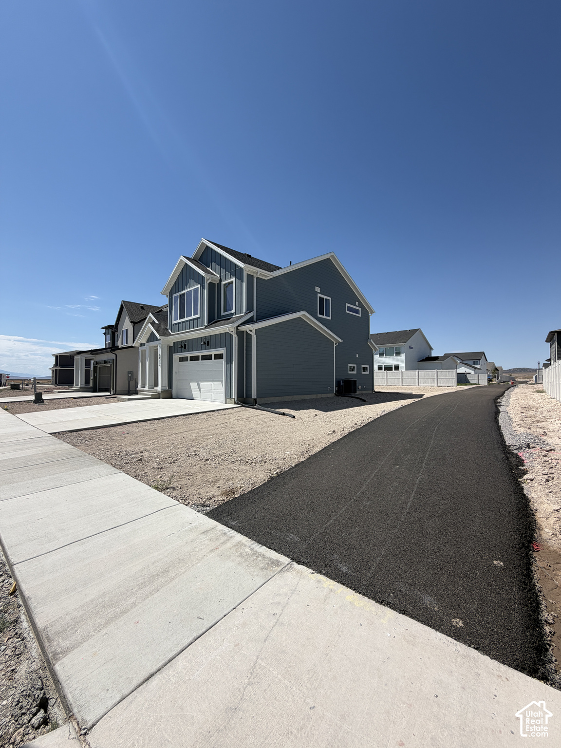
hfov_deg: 85.7
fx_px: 303
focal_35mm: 14
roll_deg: -0.9
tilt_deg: +1.4
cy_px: 374
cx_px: 280
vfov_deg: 102.1
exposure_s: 1/1399
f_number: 2.2
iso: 20
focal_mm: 2.22
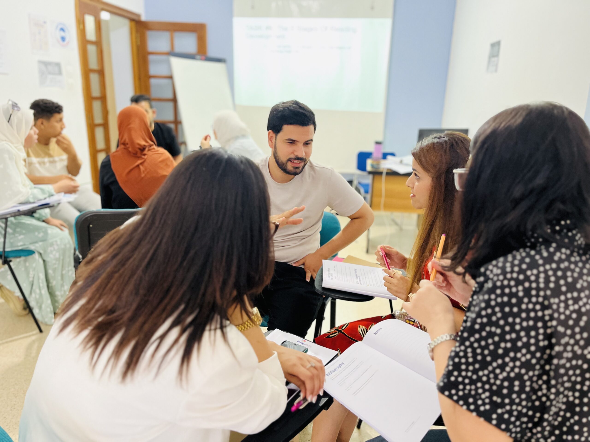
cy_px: 221
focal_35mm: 26
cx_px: 295
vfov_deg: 53.1
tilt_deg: -16.1
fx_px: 443
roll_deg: -1.5
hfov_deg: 67.3
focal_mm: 5.1
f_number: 1.6
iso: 320
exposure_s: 1/60
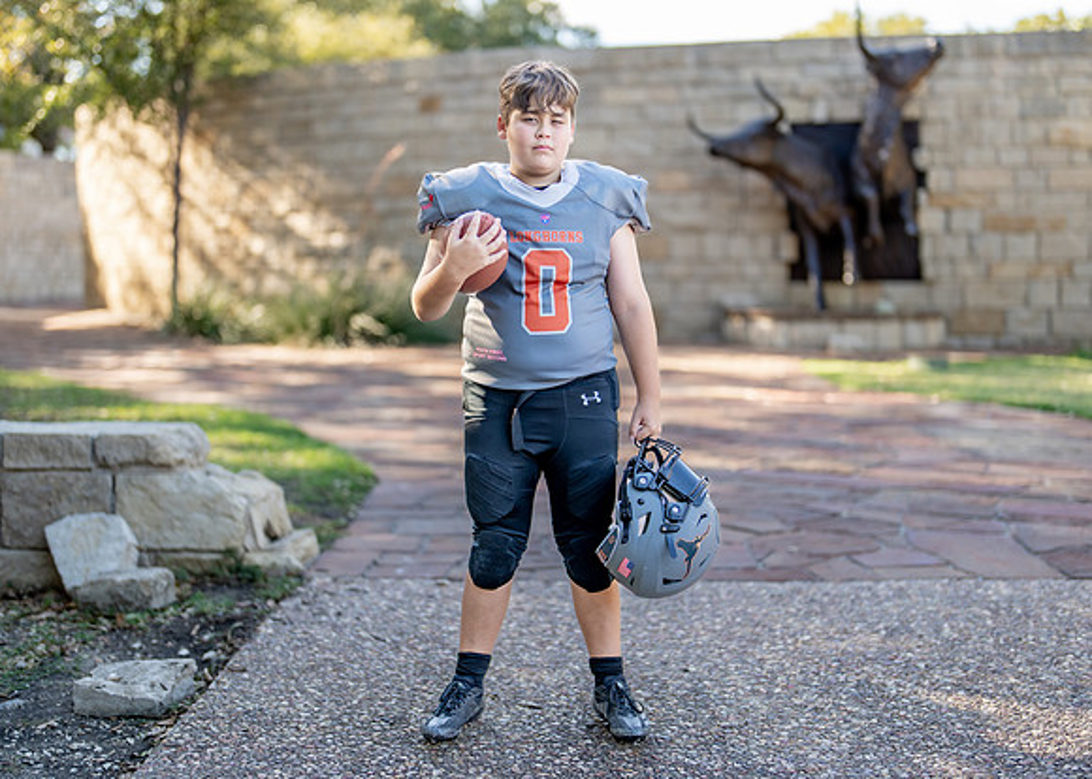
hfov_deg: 34.3
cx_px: 555
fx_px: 1768
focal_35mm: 57
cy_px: 386
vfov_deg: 24.9
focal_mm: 50
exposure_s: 1/1000
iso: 100
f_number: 1.2
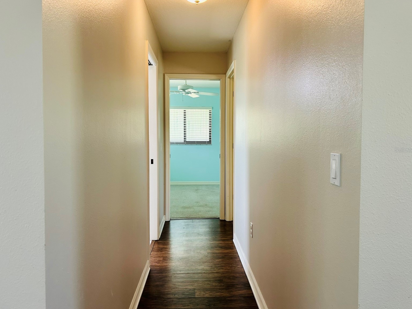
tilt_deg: -1.7
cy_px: 150
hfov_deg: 65.3
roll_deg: +0.2
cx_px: 206
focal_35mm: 27
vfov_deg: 51.4
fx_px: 321
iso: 125
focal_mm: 5.7
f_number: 1.5
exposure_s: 1/120
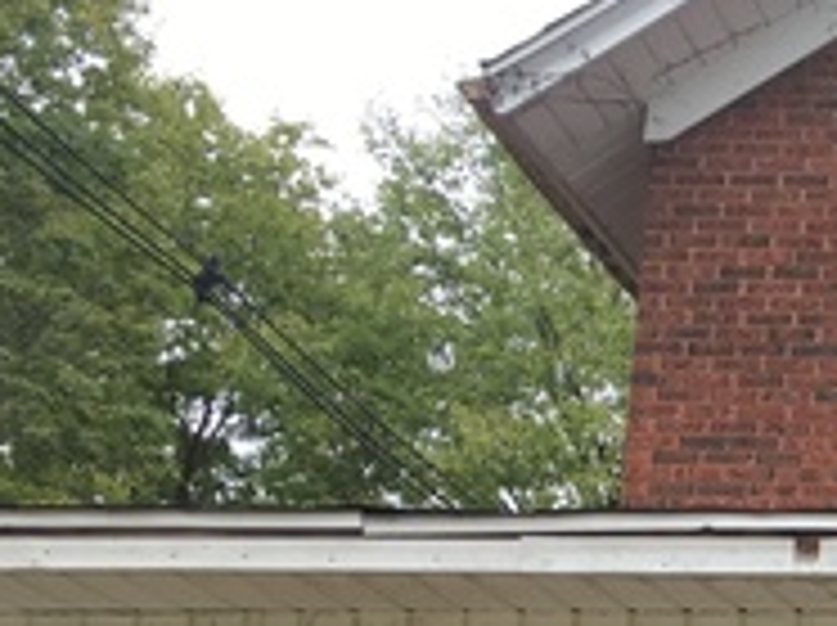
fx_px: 2415
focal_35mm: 100
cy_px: 833
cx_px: 1400
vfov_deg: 14.1
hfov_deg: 17.0
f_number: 2.2
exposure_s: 1/478
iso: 25
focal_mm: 4.15
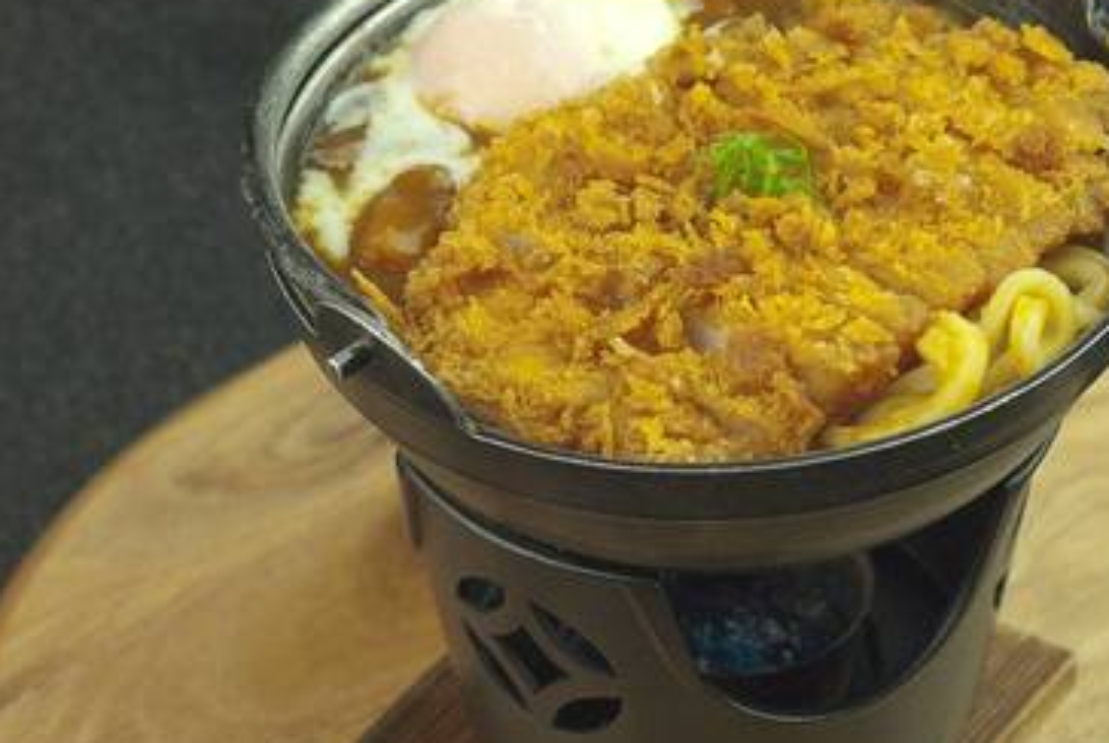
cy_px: 429
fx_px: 7094
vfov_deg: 6.0
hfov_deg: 8.9
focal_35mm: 230
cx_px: 778
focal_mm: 85
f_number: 5
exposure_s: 1/200
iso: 400
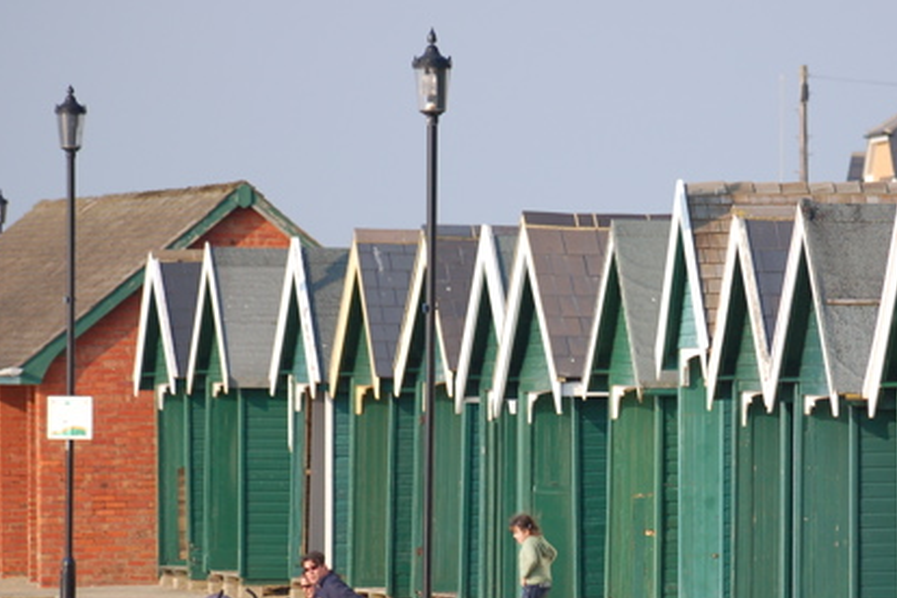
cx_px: 665
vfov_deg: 3.5
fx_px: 9816
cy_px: 421
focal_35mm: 394
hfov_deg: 5.2
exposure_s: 1/1250
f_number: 4.8
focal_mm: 170
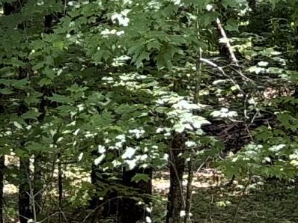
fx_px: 1686
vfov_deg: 7.0
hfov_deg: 9.9
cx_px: -112
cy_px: -381
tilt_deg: +7.4
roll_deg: +0.1
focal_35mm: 196
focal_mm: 5.96
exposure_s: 1/125
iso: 32
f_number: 1.6
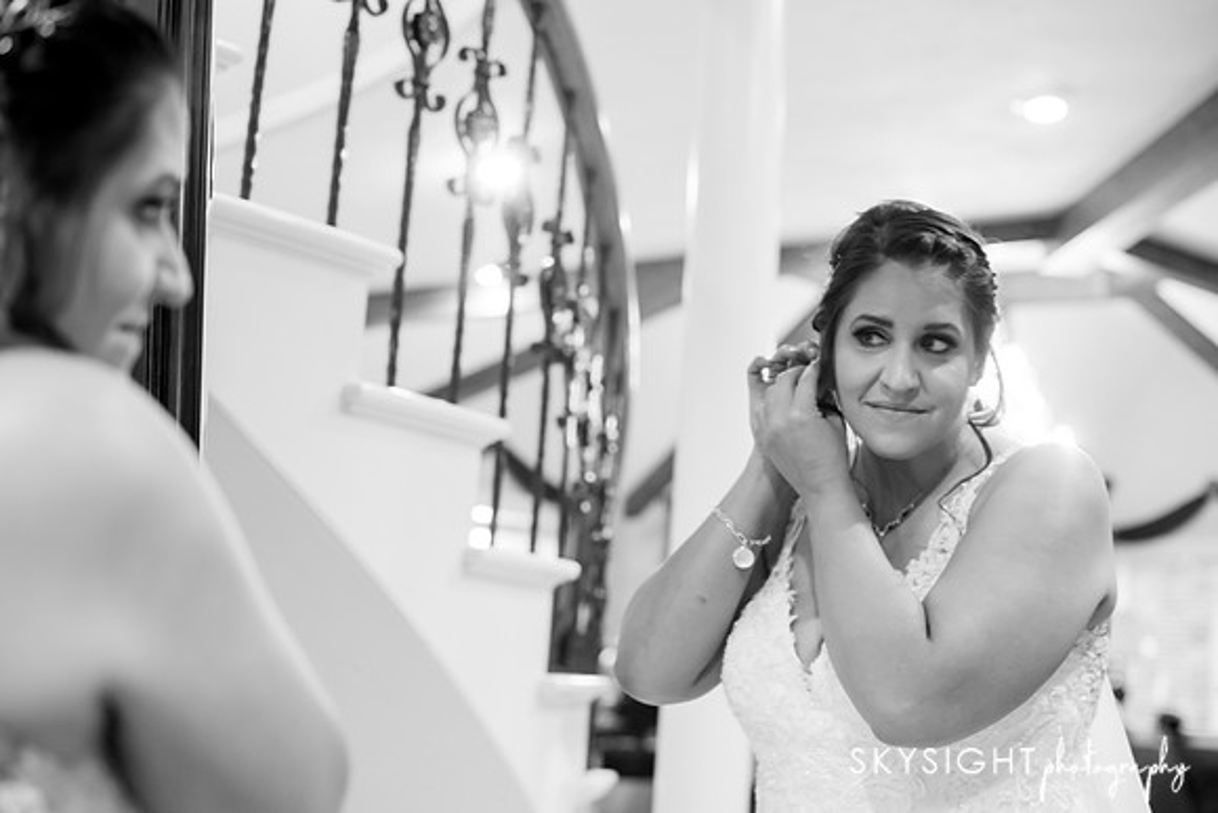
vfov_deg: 27.0
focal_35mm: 50
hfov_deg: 39.6
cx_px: 609
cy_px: 406
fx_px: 1692
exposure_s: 1/50
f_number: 2.8
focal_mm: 50
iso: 2000
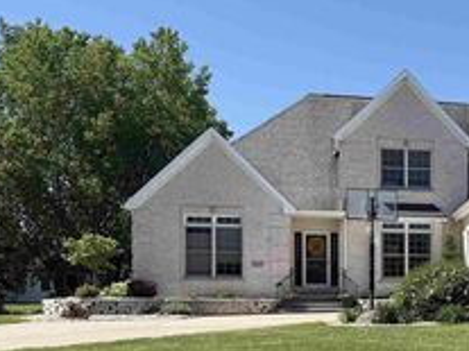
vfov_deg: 24.7
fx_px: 785
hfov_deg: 29.4
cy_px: 291
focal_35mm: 58
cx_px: 537
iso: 80
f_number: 1.78
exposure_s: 1/3584
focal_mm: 6.76
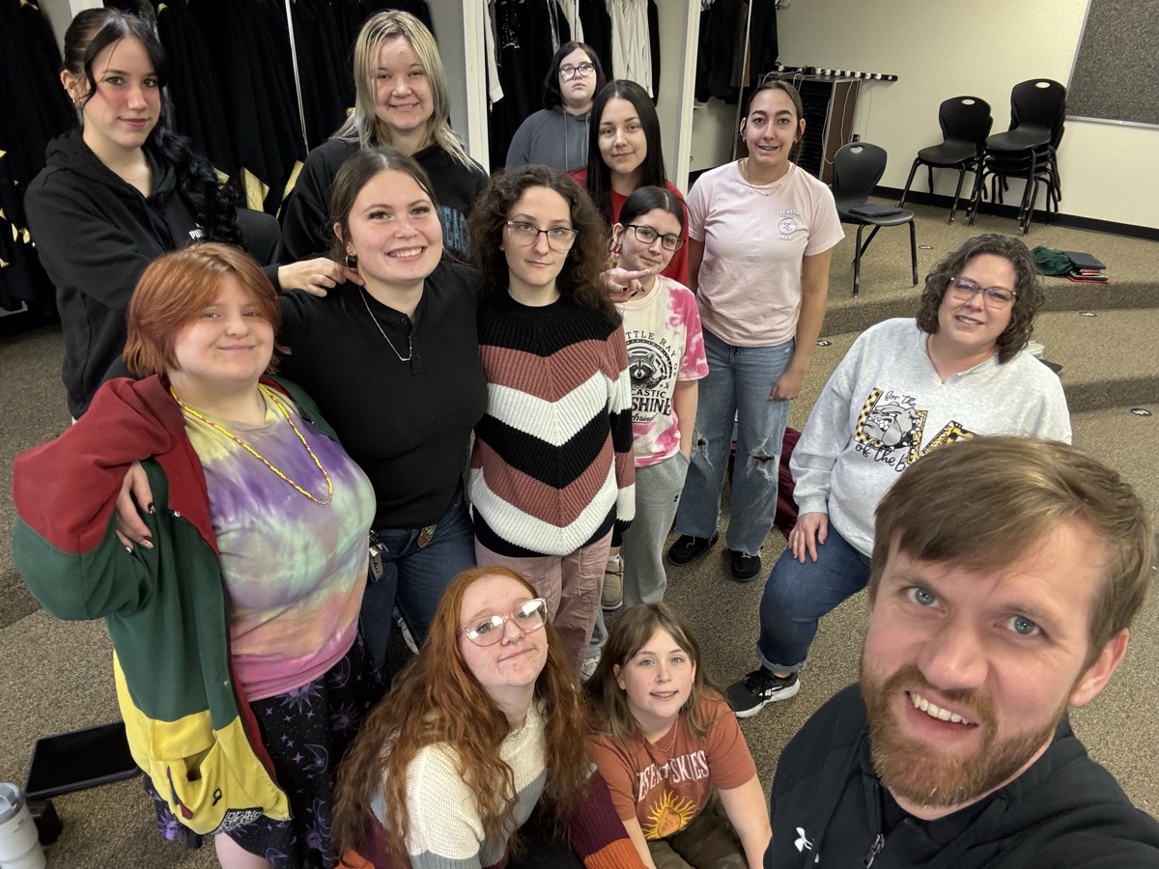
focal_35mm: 23
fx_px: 770
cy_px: 434
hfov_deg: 73.9
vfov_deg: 58.9
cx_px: 580
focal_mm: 2.69
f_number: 1.9
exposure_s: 1/60
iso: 125
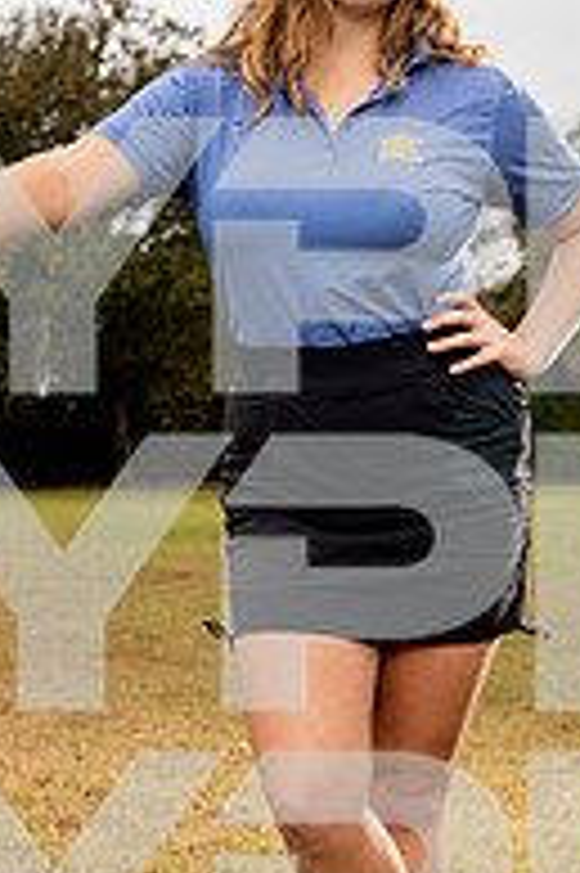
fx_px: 1912
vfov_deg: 25.6
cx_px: 171
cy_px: 576
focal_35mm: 79
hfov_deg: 17.2
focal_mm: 34
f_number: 4.5
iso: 200
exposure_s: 1/250
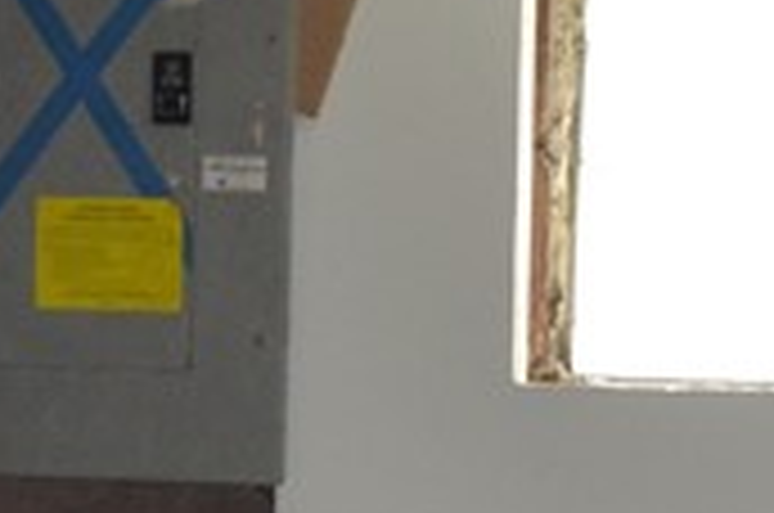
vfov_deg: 3.6
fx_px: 8155
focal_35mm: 380
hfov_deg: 5.4
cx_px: 308
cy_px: 1046
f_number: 5.3
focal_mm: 40
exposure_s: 1/60
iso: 900
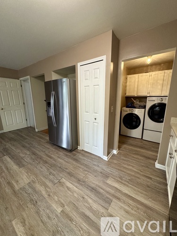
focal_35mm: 14
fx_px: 95
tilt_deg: -11.9
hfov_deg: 85.7
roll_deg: +0.8
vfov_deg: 102.1
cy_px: 118
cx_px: 88
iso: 500
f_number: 2.2
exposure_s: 1/60
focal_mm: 2.22
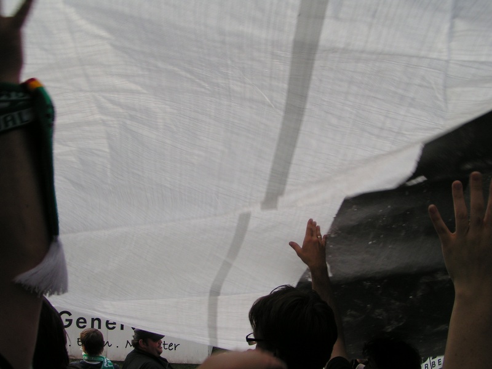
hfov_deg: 49.0
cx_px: 246
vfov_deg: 37.7
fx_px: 540
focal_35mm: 38
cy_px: 184
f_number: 5.6
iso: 50
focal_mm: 5.8
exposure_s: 1/100
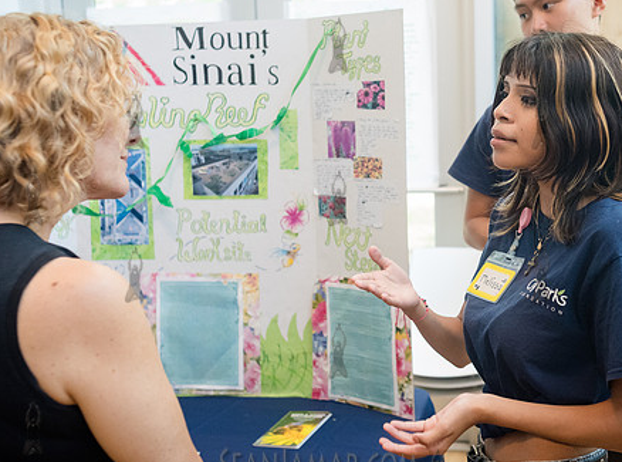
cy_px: 183
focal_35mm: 52
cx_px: 405
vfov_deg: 27.8
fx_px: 931
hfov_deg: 36.6
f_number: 4
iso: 4000
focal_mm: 35
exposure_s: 1/500
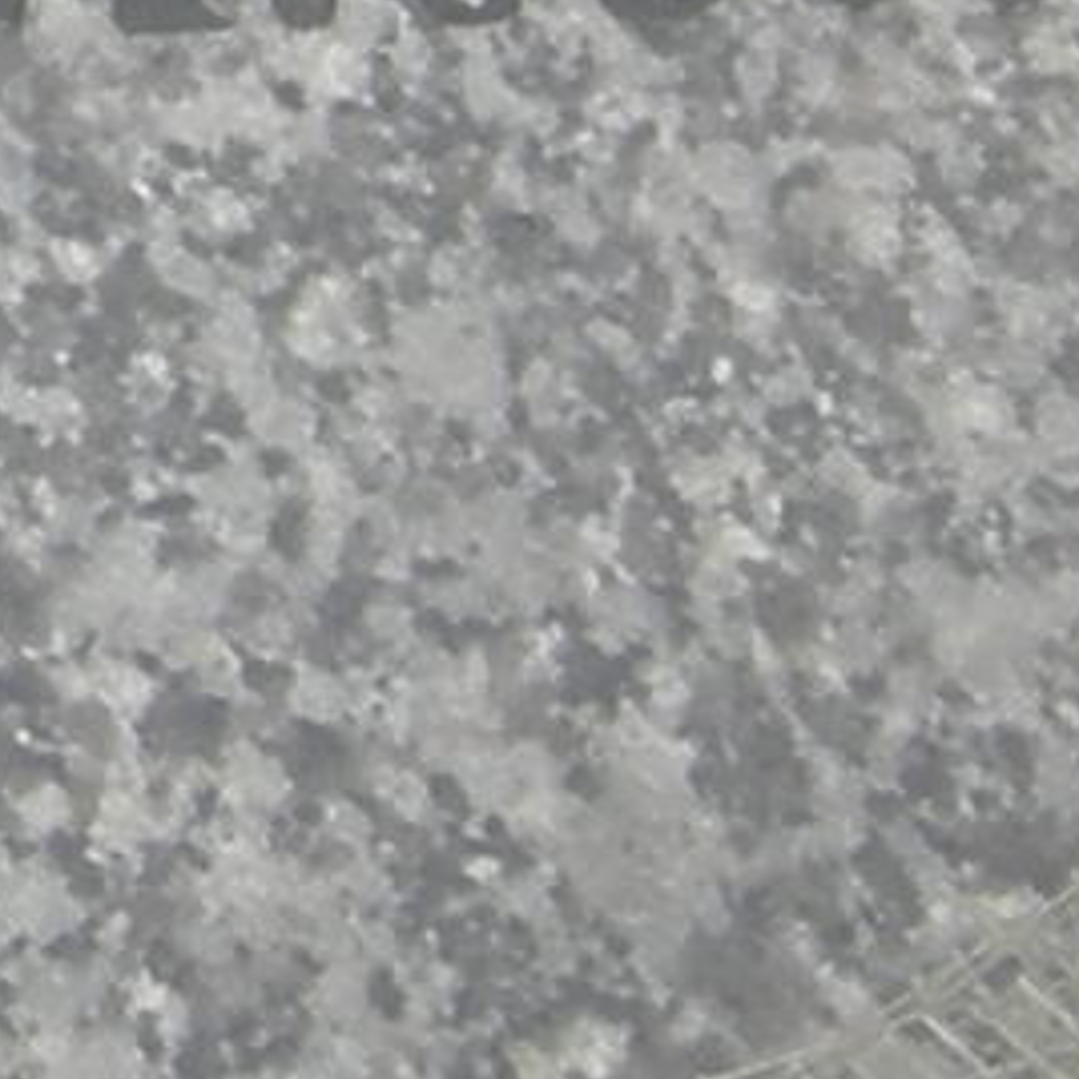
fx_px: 10862
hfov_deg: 5.5
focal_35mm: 308
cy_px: -1224
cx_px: -1377
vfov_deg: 5.5
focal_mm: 7.5
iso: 64
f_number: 4.8
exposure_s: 1/130
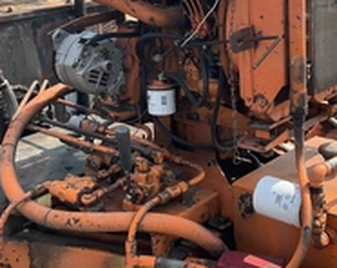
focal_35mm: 61
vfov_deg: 24.7
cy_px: 76
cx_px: 165
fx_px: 607
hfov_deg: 31.0
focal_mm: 3
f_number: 1.8
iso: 25
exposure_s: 1/635
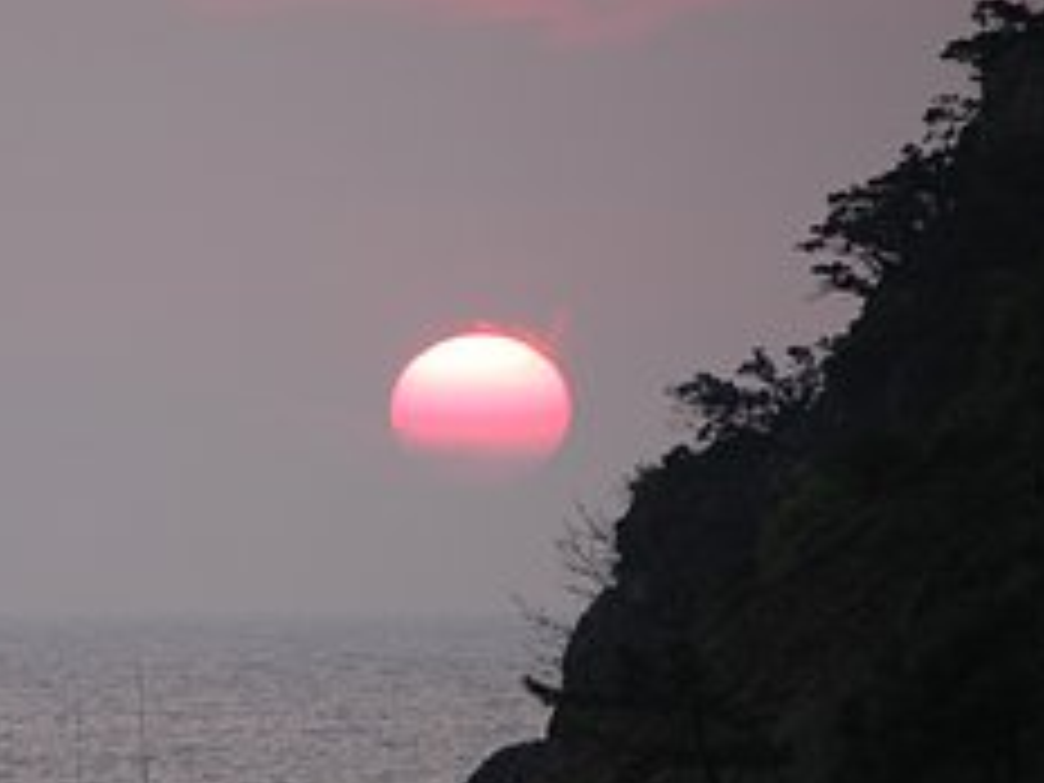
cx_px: 94
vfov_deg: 2.3
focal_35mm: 635
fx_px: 19151
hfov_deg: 3.1
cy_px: 544
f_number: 5.6
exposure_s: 1/80
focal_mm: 200
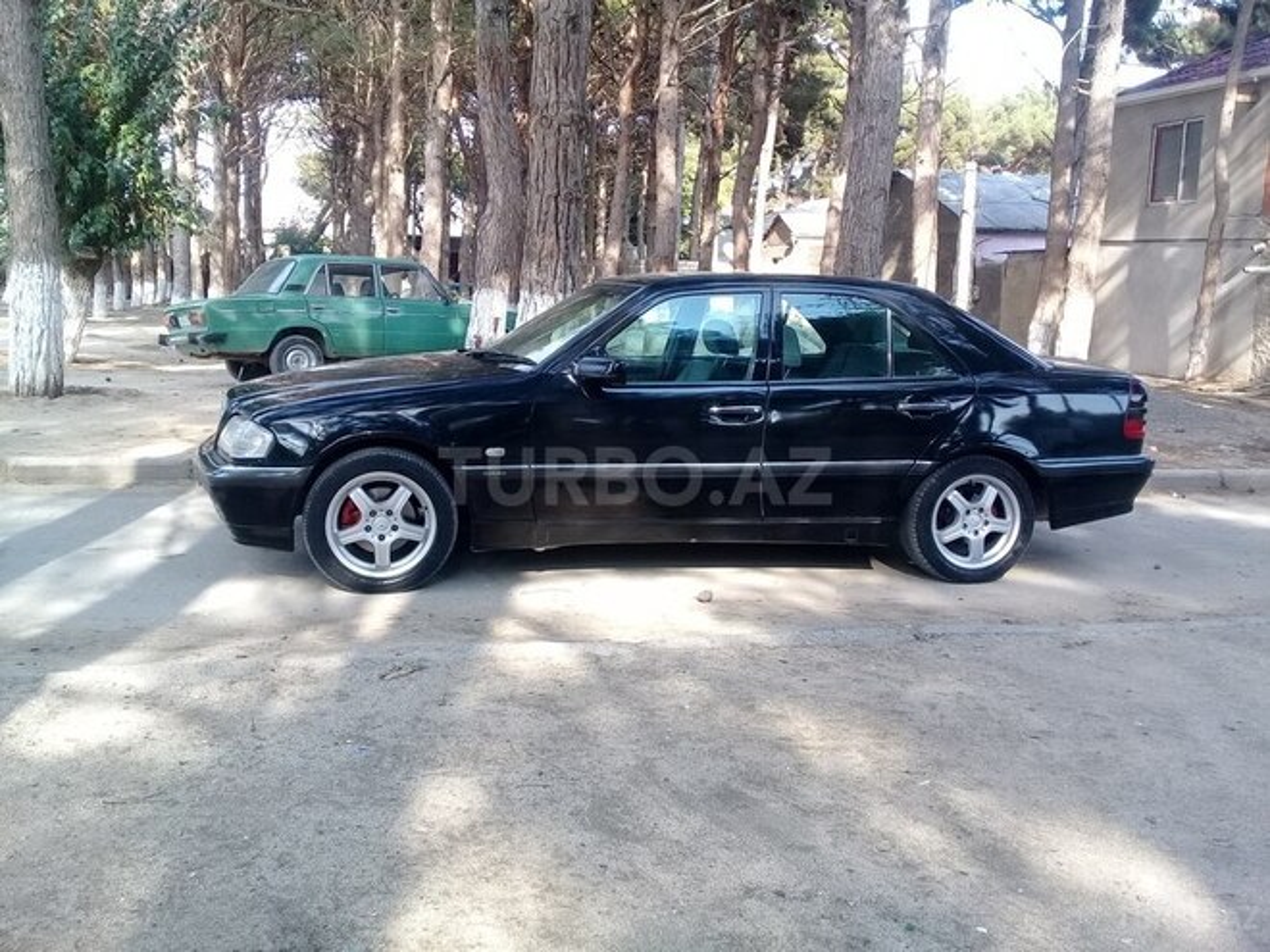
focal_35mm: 31
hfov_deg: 58.4
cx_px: 635
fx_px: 1137
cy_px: 476
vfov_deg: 45.4
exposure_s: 1/189
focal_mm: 3.3
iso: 64
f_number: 2.2
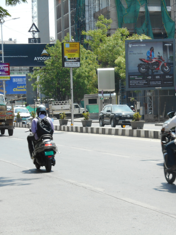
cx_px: 140
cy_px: 118
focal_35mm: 179
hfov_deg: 8.3
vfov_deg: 11.0
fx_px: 1213
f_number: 6.1
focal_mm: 23.9
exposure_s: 1/160
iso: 80
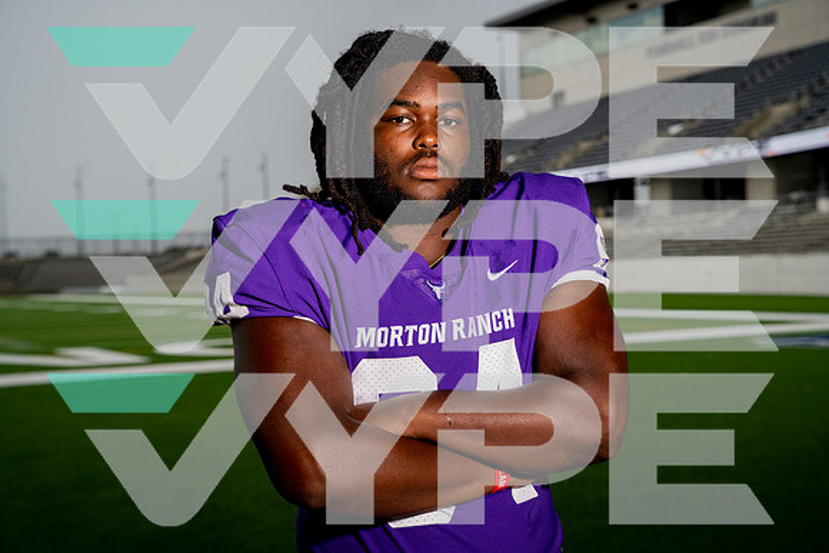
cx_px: 414
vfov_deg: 24.6
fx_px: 1267
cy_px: 276
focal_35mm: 55
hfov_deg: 36.2
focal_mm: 55
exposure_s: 1/1600
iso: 1000
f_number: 5
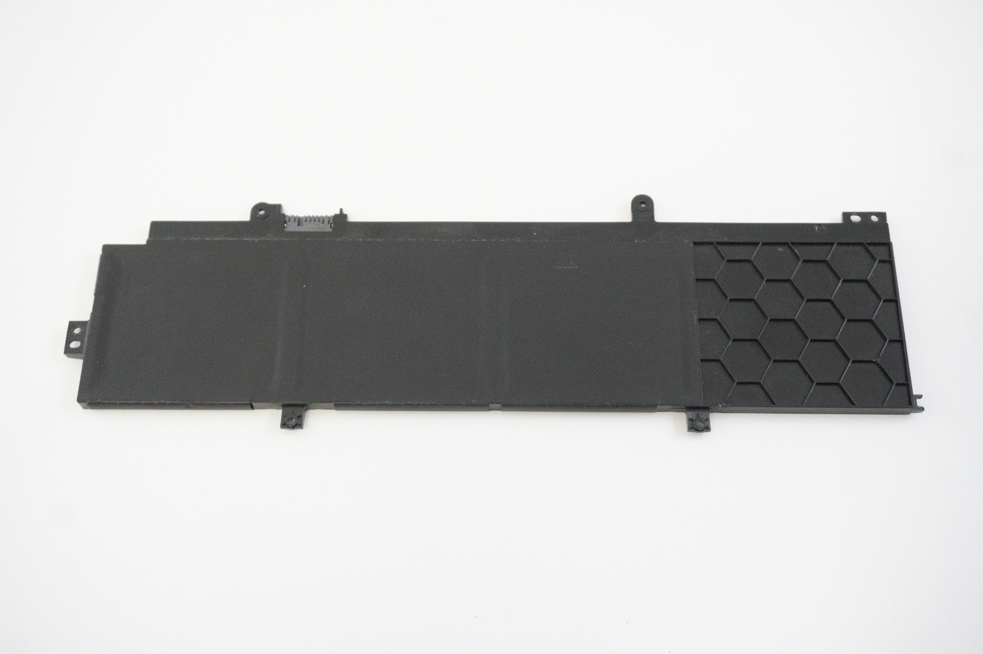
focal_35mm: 40
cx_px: 492
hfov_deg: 48.0
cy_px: 327
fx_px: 1105
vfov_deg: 33.0
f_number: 5.6
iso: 6400
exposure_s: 1/250
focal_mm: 27
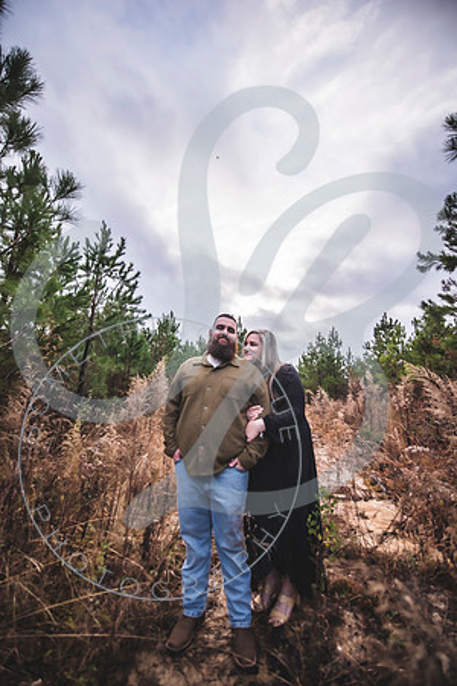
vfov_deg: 104.3
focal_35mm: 14
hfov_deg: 81.2
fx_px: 267
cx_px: 228
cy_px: 343
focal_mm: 14
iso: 500
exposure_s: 1/1000
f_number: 2.8
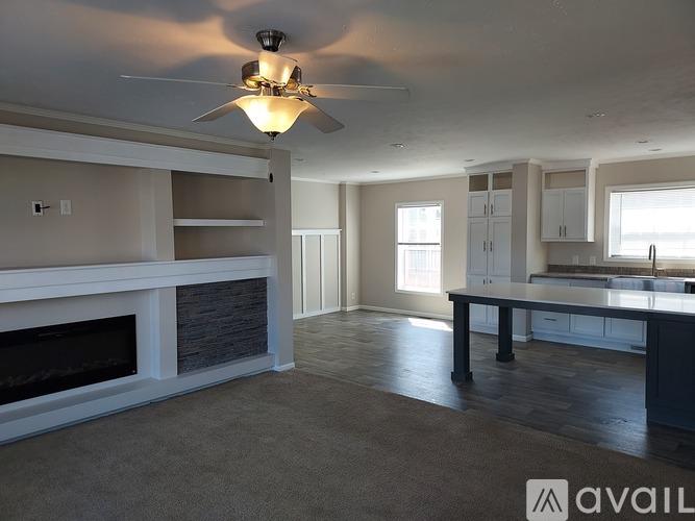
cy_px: 260
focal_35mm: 24
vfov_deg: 56.8
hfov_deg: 71.6
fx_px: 482
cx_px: 348
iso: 50
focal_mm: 4.6
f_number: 1.8
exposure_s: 1/60
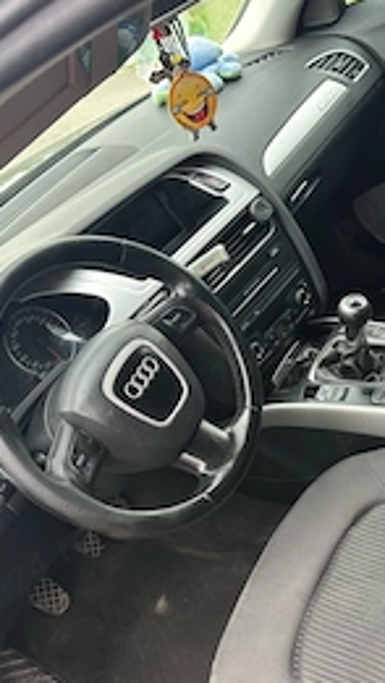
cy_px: 416
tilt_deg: -31.6
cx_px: 265
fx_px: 725
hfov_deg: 29.5
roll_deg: +23.3
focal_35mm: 40
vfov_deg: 50.1
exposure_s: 1/121
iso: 100
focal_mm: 6.86
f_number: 1.78
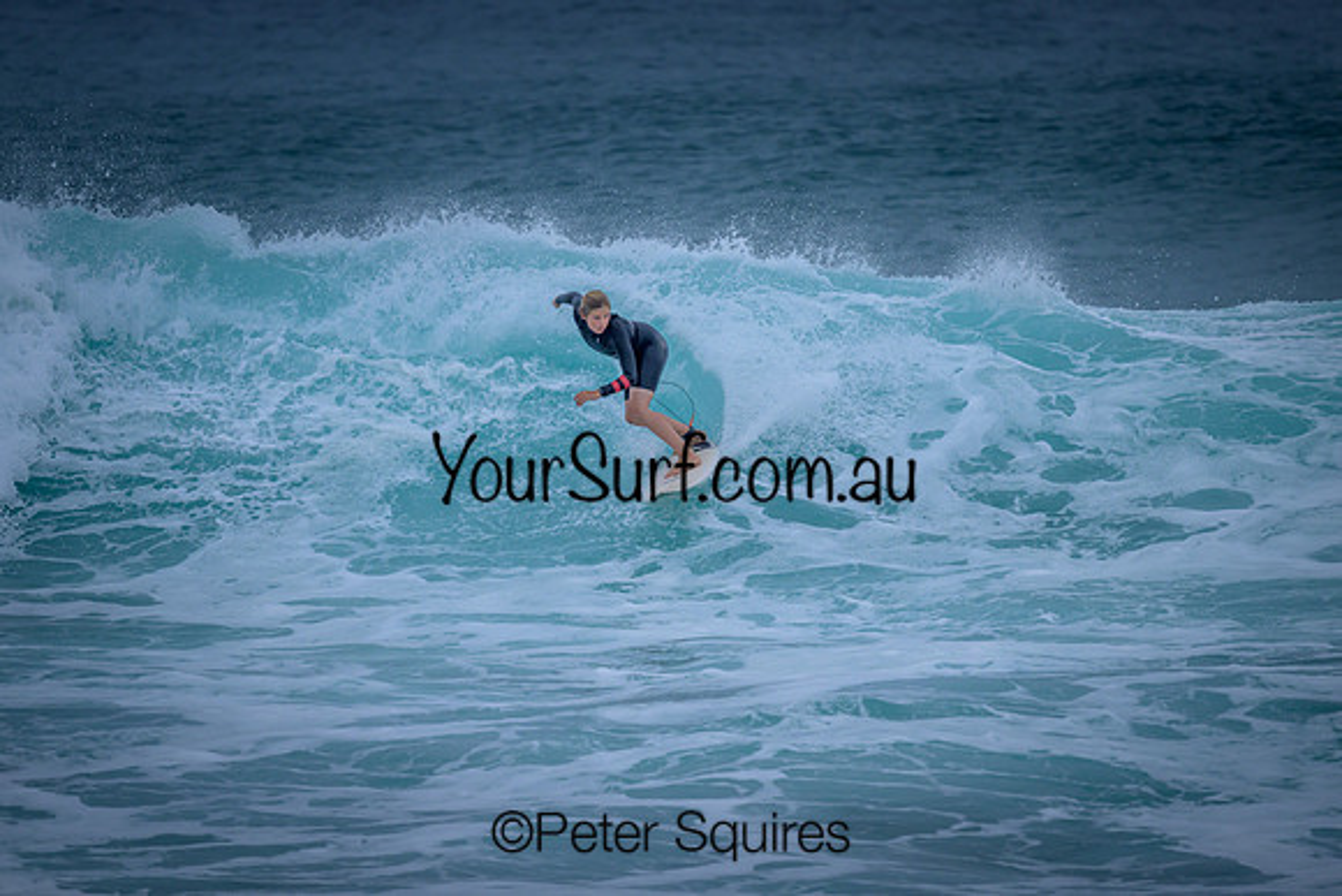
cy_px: 448
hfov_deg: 2.6
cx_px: 671
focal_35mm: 800
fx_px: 29828
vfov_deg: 1.7
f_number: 6.3
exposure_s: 1/2000
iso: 900
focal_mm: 800
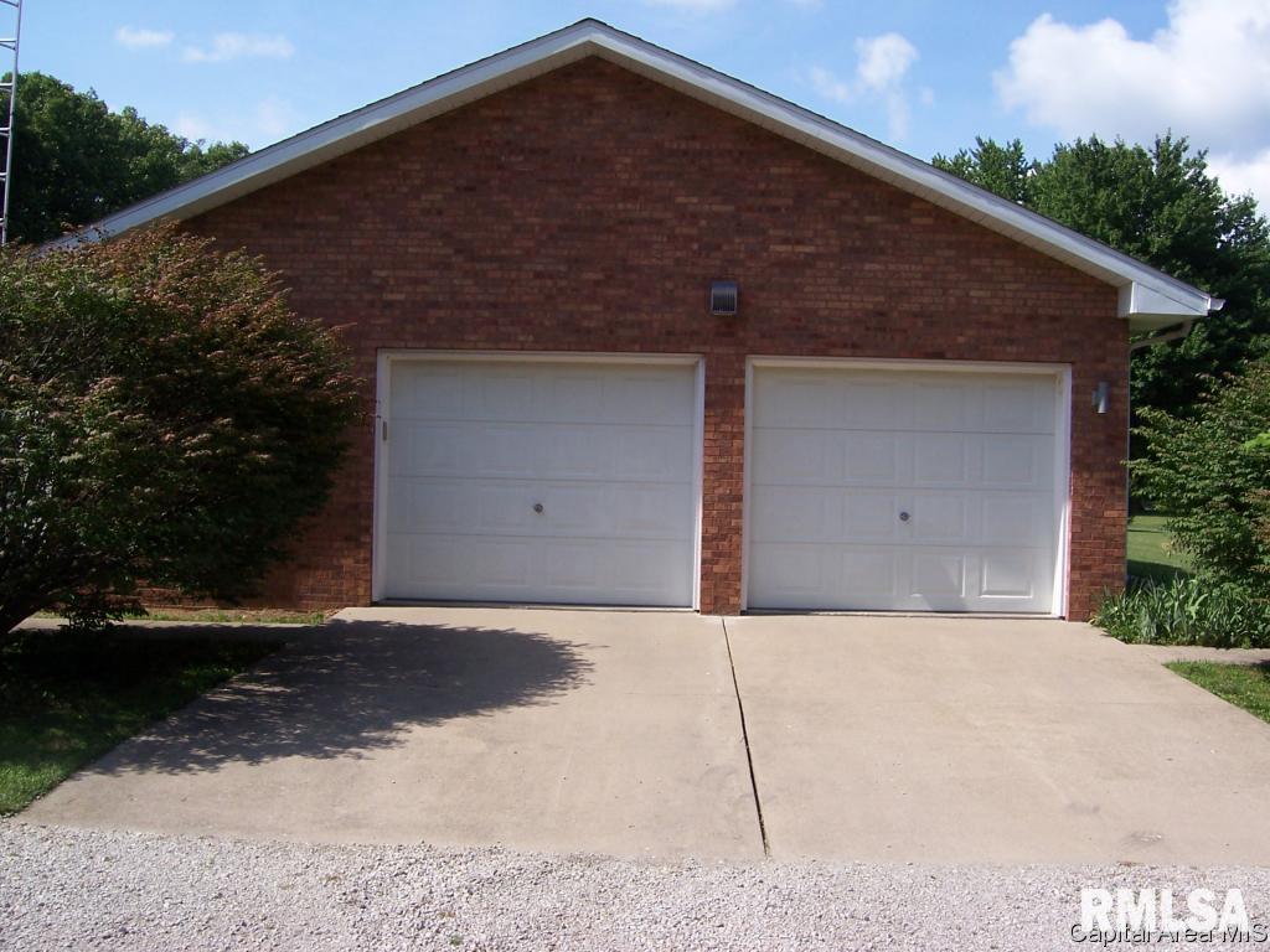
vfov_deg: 39.7
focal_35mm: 36
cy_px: 476
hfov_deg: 51.4
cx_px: 635
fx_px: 1321
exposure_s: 1/500
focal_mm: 6
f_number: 4.8
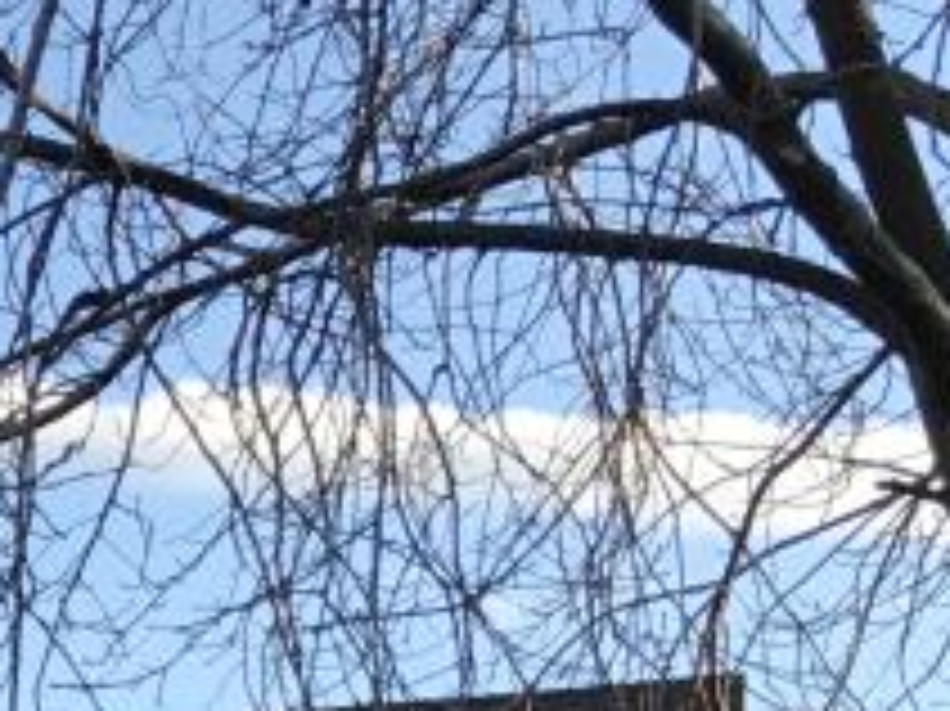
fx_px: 3730
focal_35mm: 136
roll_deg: -2.3
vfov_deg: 10.3
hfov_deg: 12.0
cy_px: 1260
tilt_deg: +7.4
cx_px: -1270
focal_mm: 3.99
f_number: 1.8
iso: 20
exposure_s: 1/541
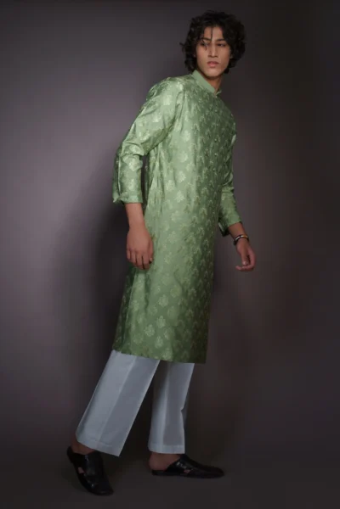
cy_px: 254
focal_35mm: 56
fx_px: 793
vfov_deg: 35.6
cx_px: 170
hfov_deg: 24.2
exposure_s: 1/160
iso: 320
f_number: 8
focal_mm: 56
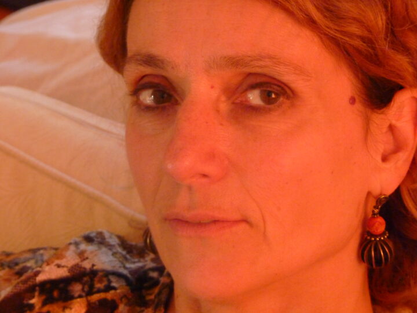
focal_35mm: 180
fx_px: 2168
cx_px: 208
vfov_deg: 8.2
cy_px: 156
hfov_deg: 11.0
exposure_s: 1/80
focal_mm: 32
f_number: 3.7
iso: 800
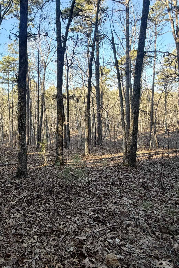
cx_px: 33
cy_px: 126
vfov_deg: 73.7
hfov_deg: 49.6
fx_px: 179
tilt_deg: -1.2
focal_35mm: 24
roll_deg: +0.8
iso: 40
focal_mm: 2.22
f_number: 2.2
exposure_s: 1/178
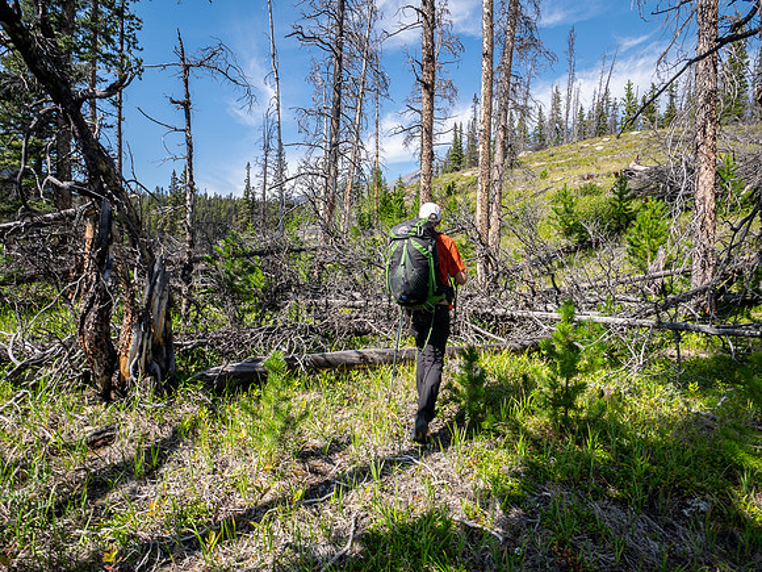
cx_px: 381
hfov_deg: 87.8
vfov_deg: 71.6
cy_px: 286
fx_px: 396
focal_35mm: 18
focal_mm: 9
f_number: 8
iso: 200
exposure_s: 1/60
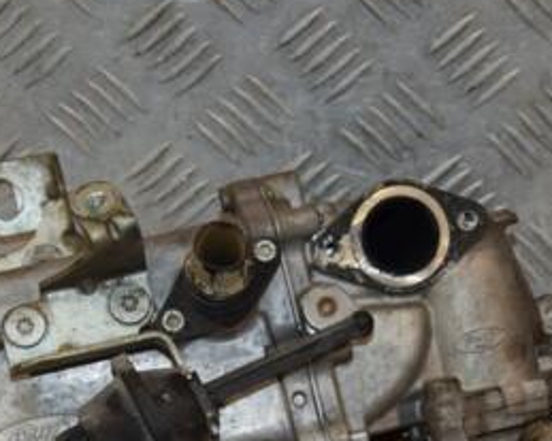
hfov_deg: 14.0
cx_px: 354
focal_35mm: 137
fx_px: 2237
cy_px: 396
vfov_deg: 11.2
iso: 800
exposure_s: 1/200
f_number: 7.1
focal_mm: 42
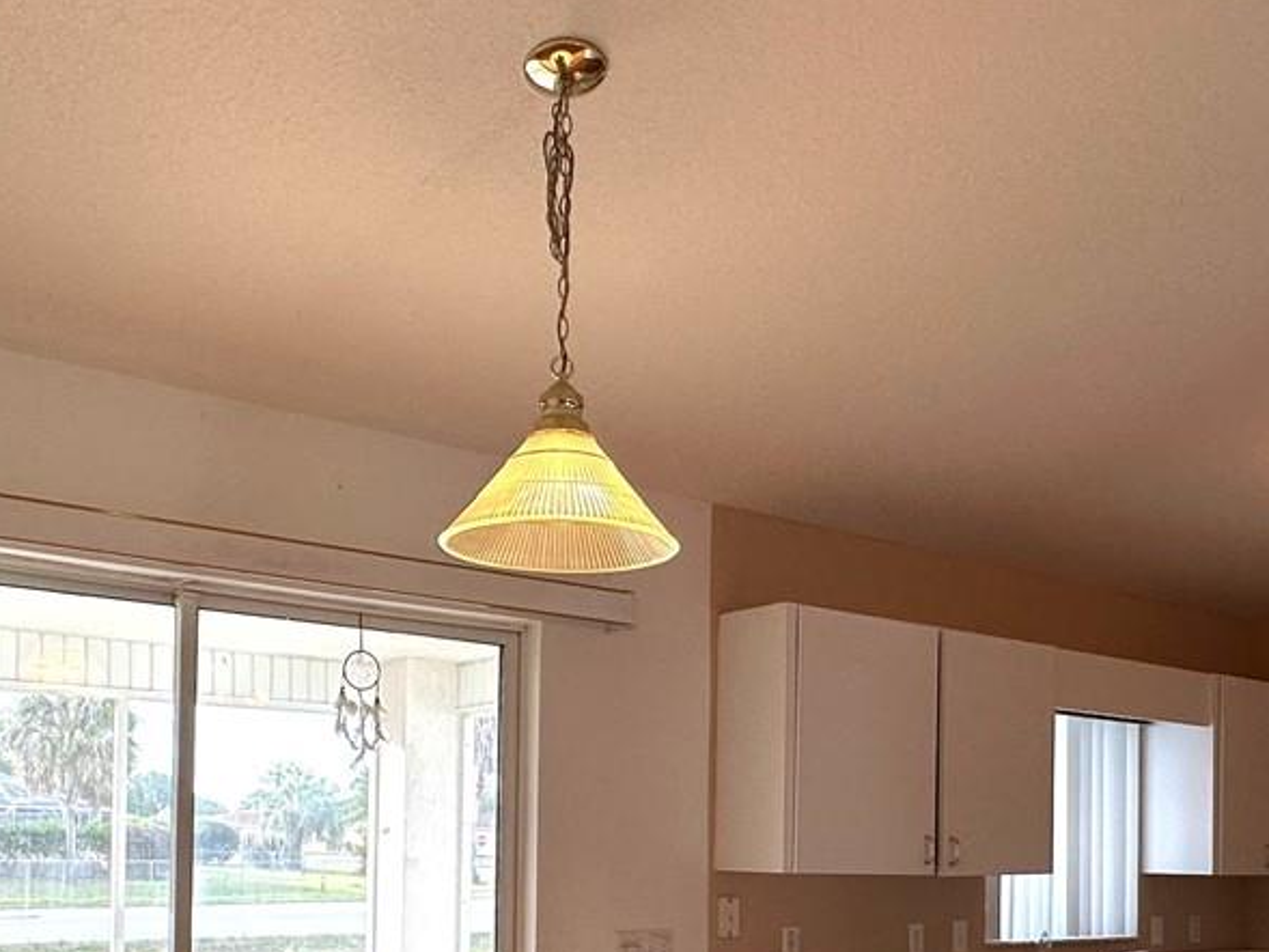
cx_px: 666
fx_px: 1393
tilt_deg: +1.7
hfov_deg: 48.9
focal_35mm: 38
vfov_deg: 35.8
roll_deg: -1.0
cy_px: 827
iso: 64
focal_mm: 2.22
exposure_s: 1/120
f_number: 2.2
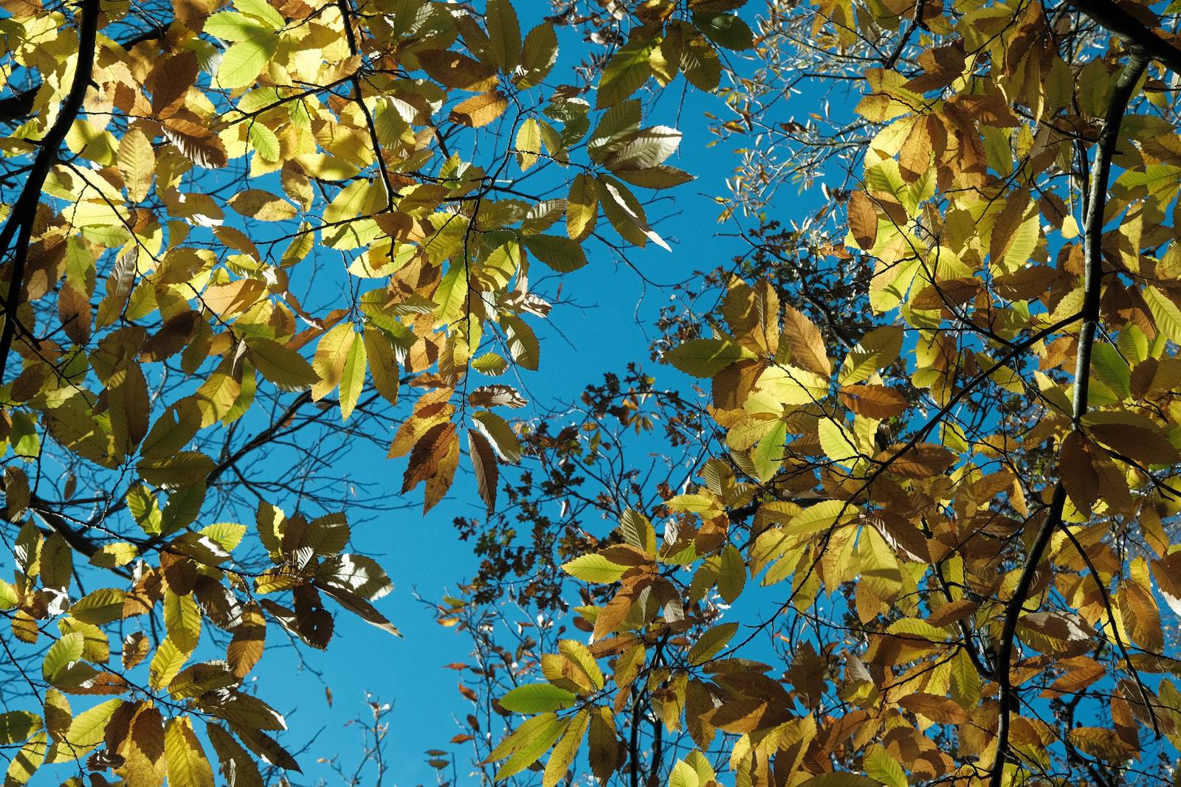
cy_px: 394
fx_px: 1443
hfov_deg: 44.5
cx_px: 590
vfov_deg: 30.5
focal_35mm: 44
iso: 640
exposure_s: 1/1700
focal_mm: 29.2
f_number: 4.5
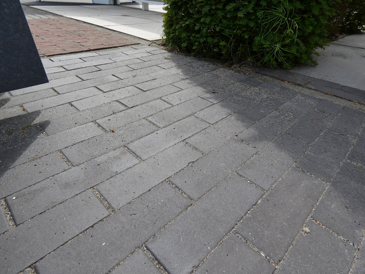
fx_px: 211
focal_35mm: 20
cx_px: 182
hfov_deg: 81.7
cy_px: 137
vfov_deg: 66.0
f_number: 2.8
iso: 80
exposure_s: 1/1000
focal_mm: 3.6
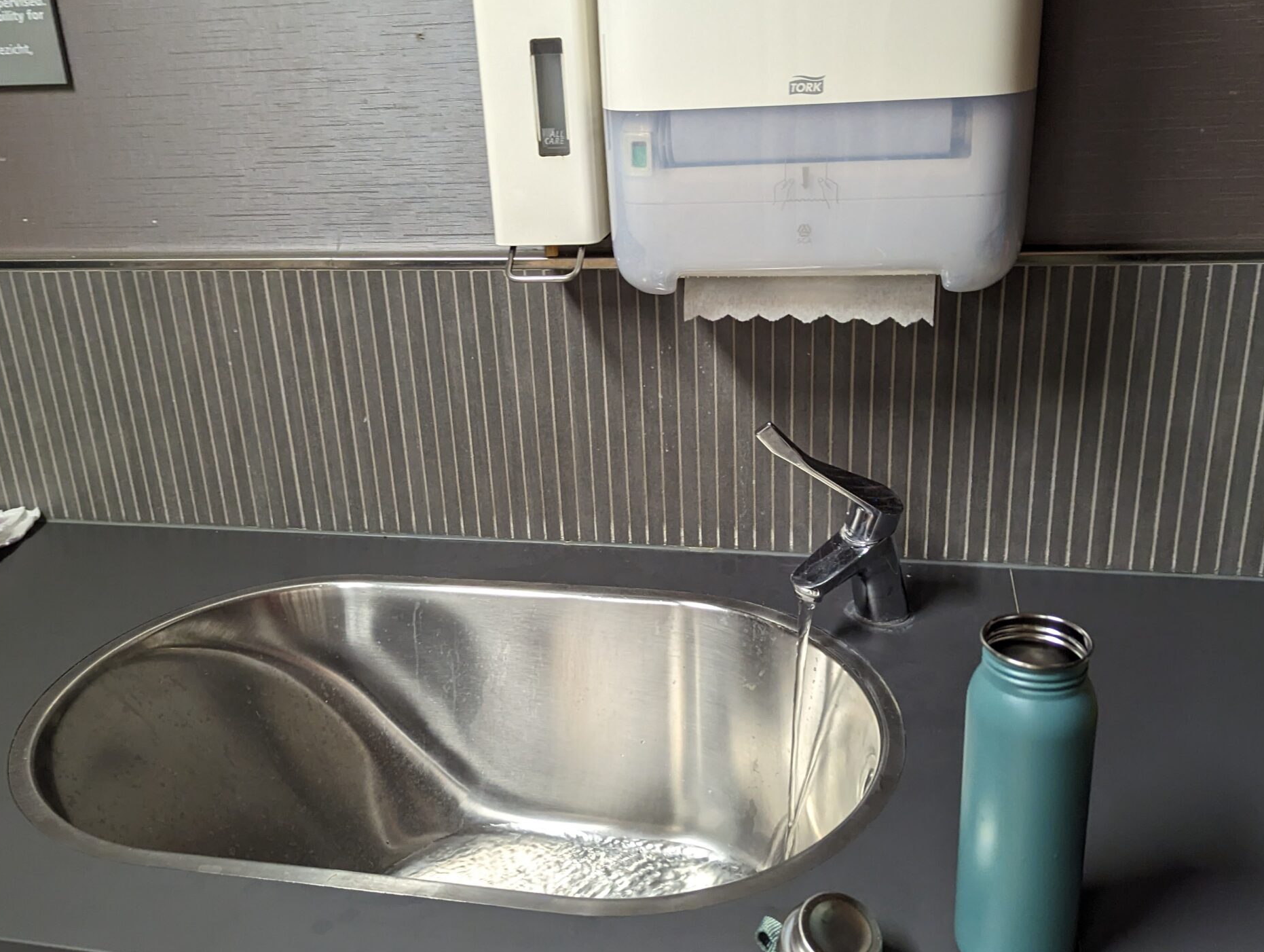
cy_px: 424
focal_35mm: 33
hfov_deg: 55.2
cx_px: 576
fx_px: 1207
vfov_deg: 43.0
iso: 533
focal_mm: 6.81
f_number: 1.85
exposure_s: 1/100
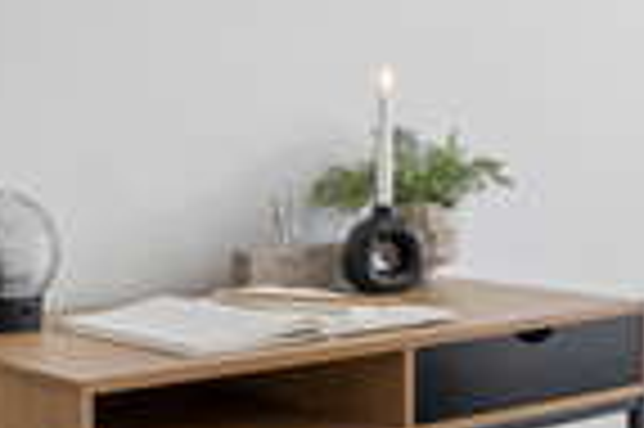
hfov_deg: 23.1
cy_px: 117
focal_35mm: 88
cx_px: 338
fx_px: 1572
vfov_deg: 15.4
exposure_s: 1/20
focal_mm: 20
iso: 200
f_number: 8
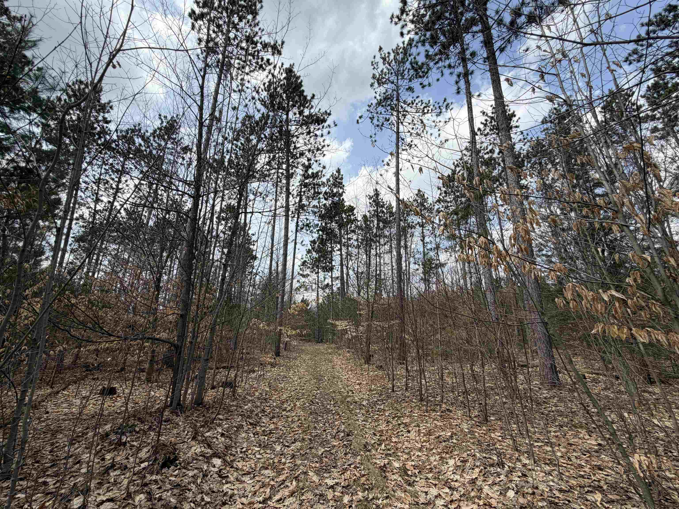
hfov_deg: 102.1
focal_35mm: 14
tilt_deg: +17.1
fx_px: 275
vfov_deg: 85.7
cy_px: 254
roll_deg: +0.4
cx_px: 340
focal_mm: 2.22
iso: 32
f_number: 2.2
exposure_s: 1/770
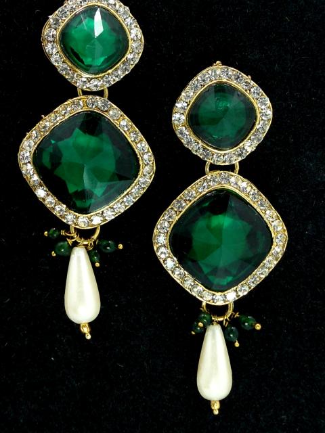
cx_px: 162
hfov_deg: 38.7
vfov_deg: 50.1
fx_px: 463
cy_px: 216
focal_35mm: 37
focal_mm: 6.7
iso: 80
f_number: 3.2
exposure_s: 1/50
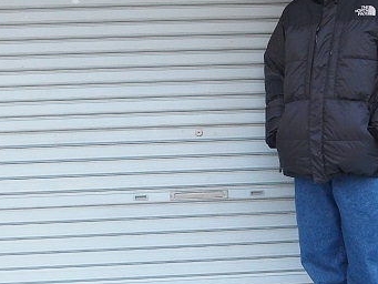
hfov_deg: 32.1
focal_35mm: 60
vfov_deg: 24.4
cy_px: 139
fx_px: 655
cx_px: 210
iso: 800
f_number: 3.5
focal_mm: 5.6
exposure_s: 1/640
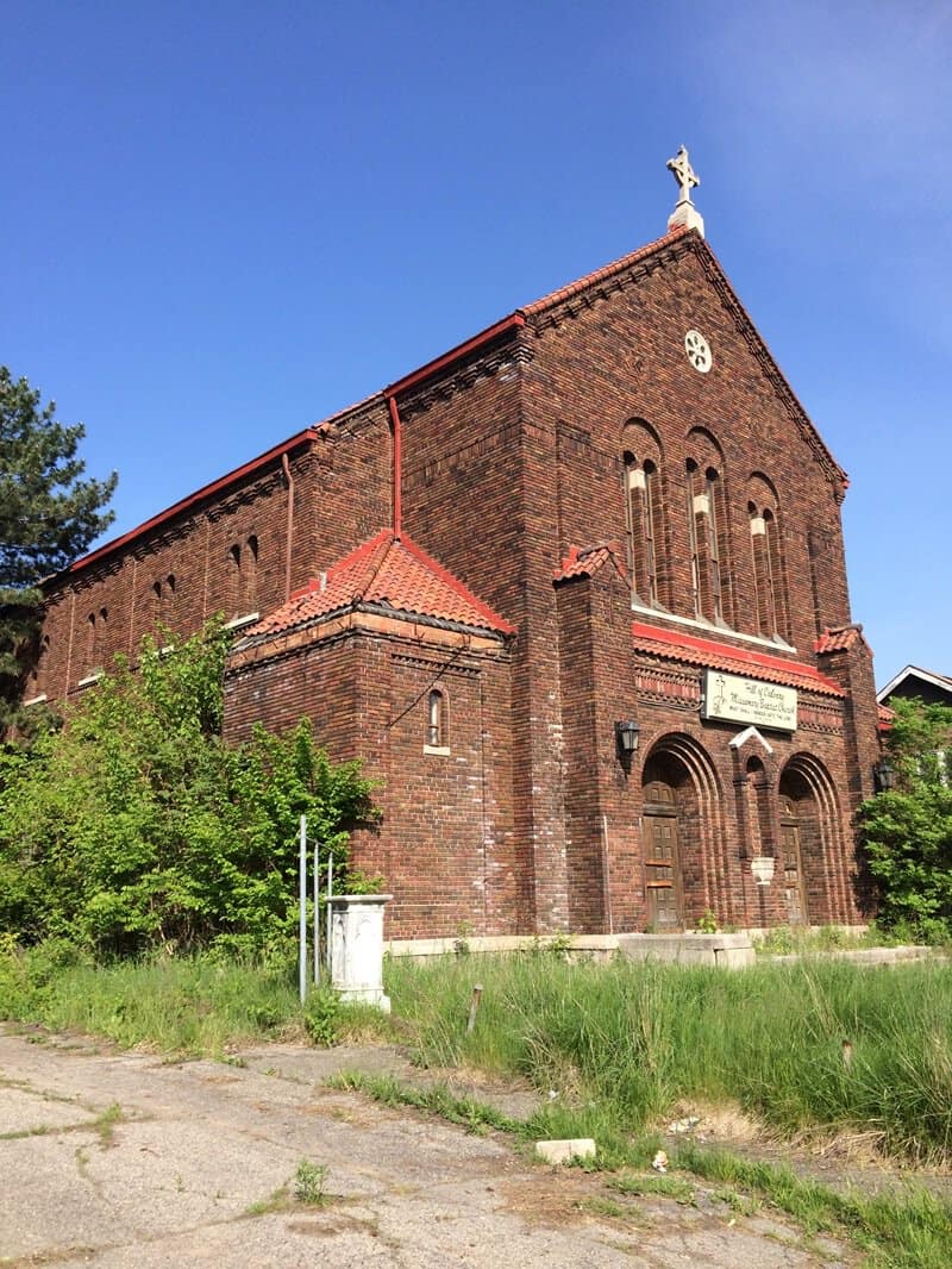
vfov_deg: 61.6
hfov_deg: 48.2
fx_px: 1063
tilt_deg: +14.5
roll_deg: +2.3
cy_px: 634
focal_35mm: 29
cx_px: 476
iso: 32
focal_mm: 4.15
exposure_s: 1/1325
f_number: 2.2
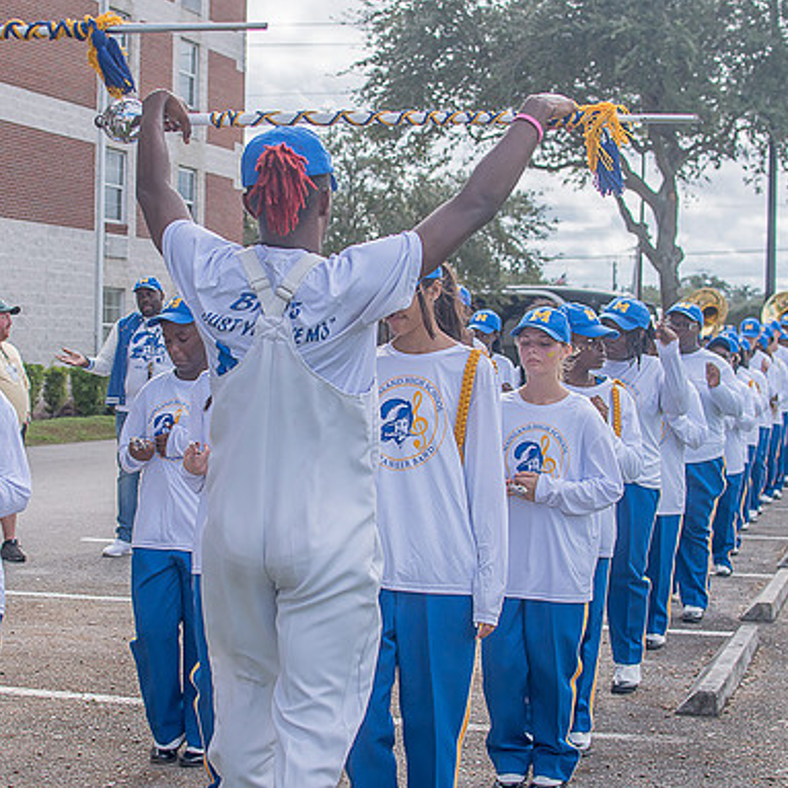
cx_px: 267
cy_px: 396
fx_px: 1726
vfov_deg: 25.7
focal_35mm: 67
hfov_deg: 25.6
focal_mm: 35
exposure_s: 1/1600
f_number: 4
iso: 100
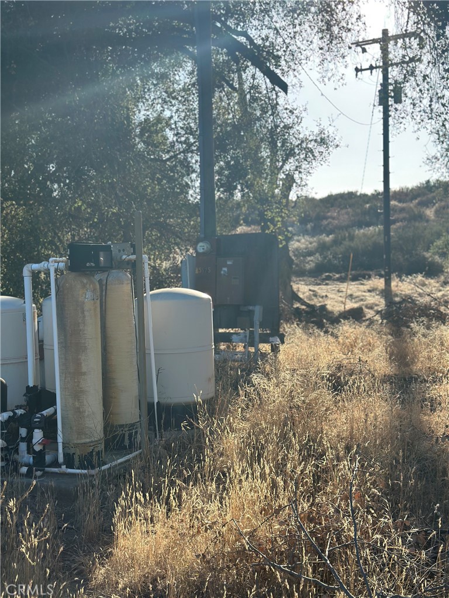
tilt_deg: -0.7
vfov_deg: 39.7
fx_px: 830
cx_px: 224
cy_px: 299
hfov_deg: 30.3
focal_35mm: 48
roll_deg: +2.0
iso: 100
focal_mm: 6.86
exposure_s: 1/2809
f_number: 1.78
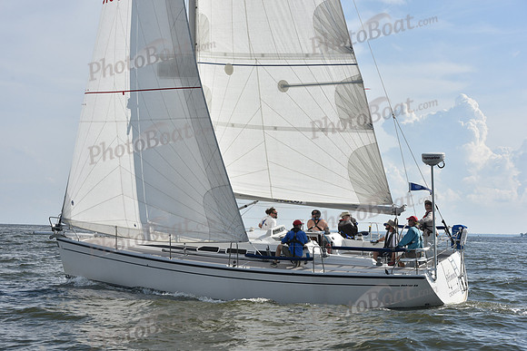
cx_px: 264
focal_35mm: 70
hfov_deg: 28.8
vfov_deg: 19.5
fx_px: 1025
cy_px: 176
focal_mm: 70
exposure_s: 1/1000
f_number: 10
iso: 250
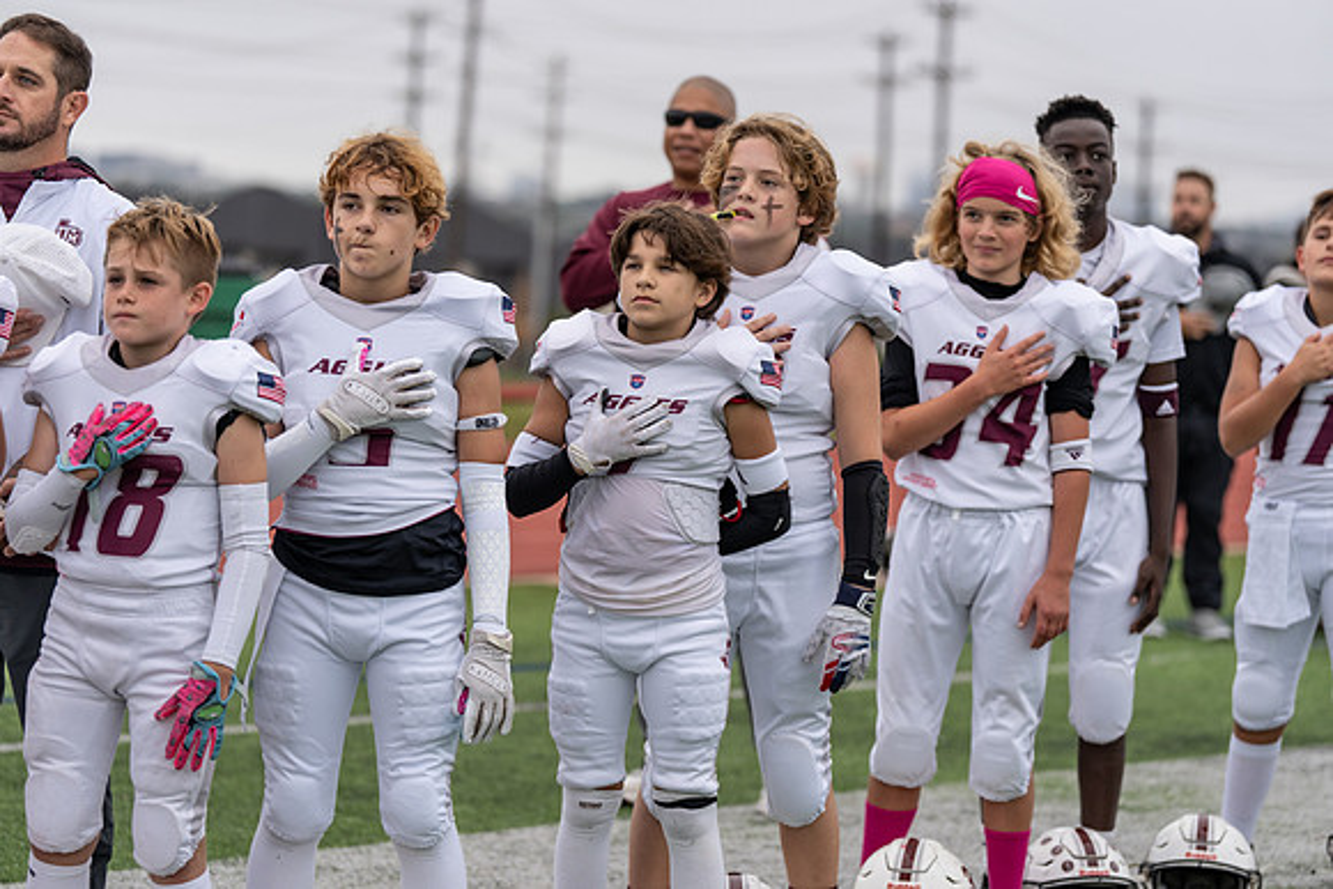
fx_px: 4259
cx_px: 666
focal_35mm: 115
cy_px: 444
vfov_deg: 11.9
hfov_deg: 17.8
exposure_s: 1/1250
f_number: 2.8
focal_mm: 115
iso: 500
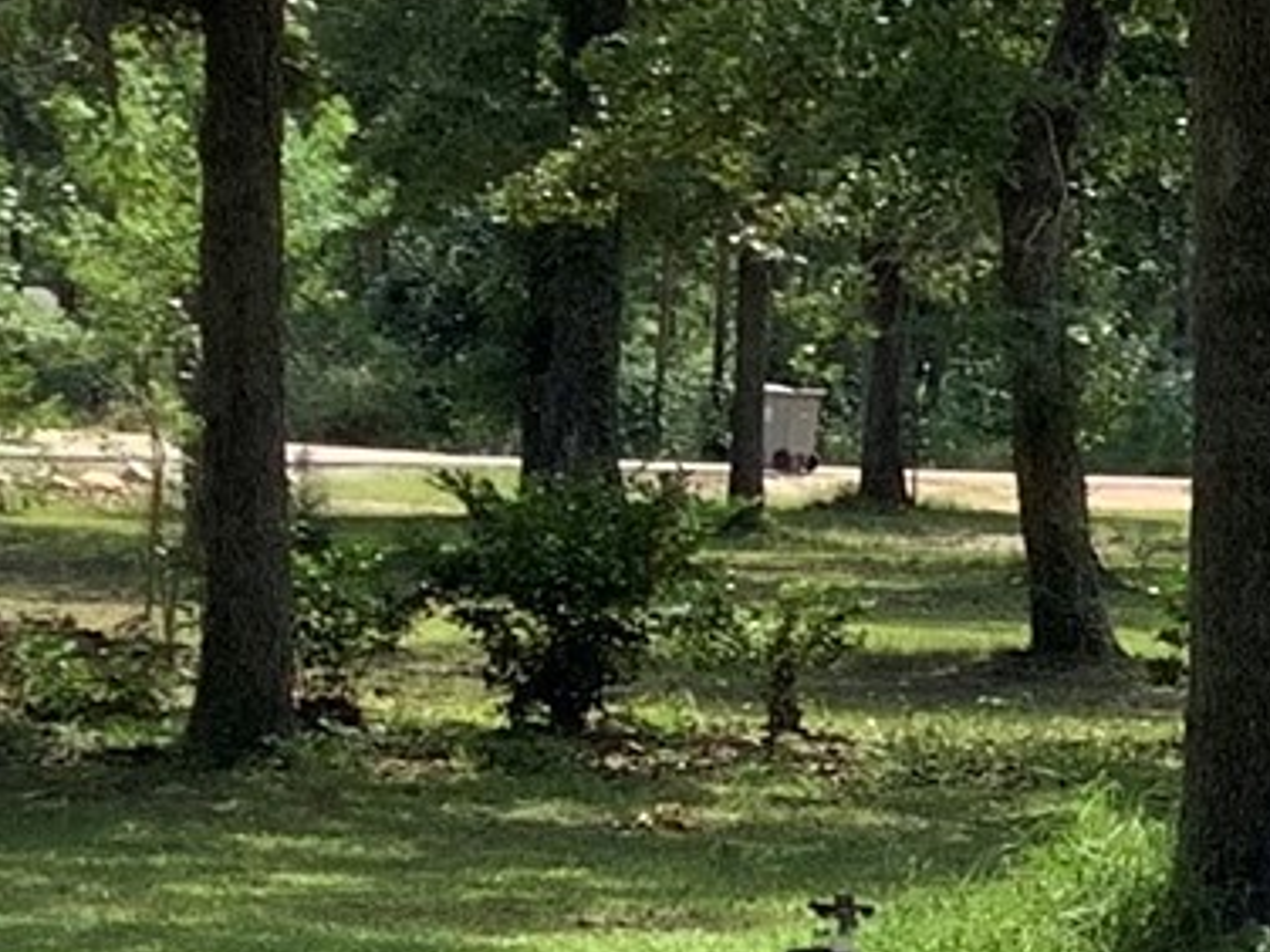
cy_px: 564
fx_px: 6200
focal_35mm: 169
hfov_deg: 10.1
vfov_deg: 8.8
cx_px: 3077
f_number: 2.4
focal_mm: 3.3
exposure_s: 1/652
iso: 25
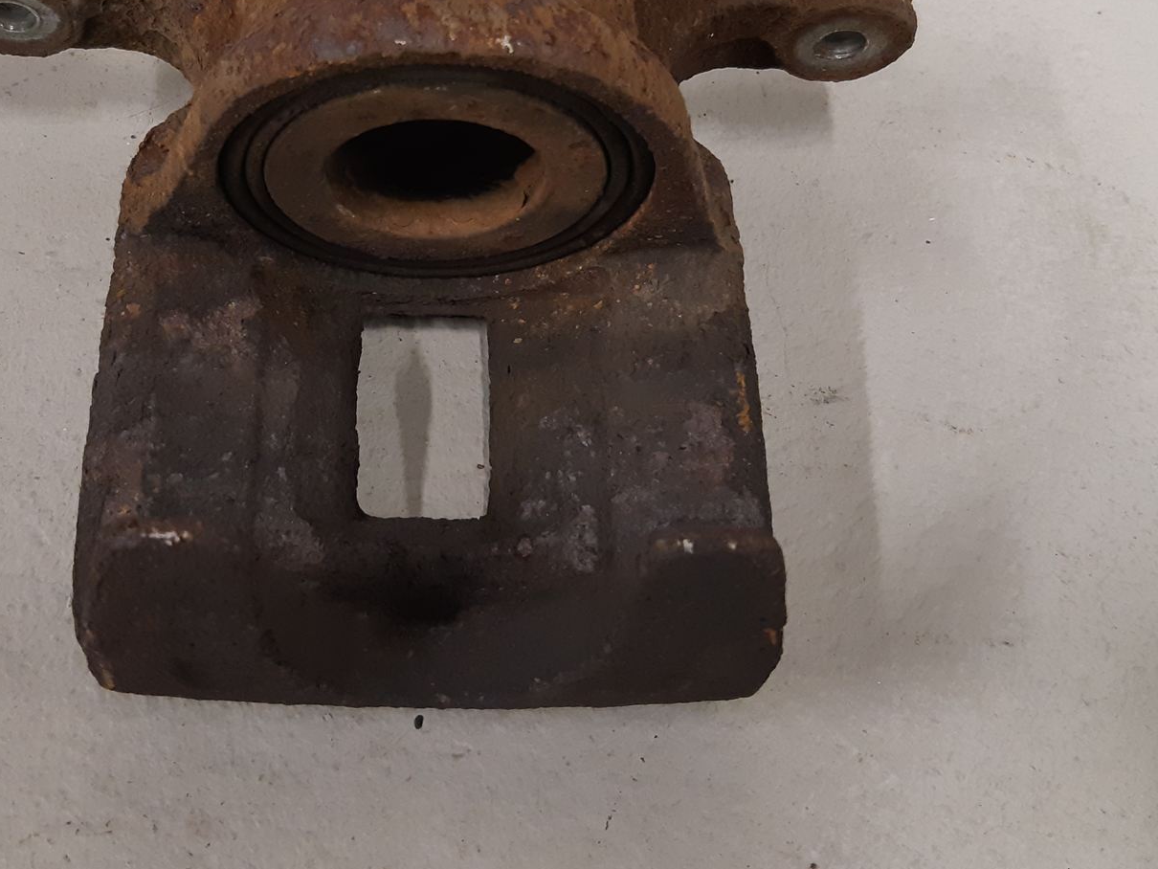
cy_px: 233
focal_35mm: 44
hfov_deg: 42.6
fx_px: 1472
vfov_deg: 32.4
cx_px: 438
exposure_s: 1/50
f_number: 1.7
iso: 200
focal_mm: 3.93
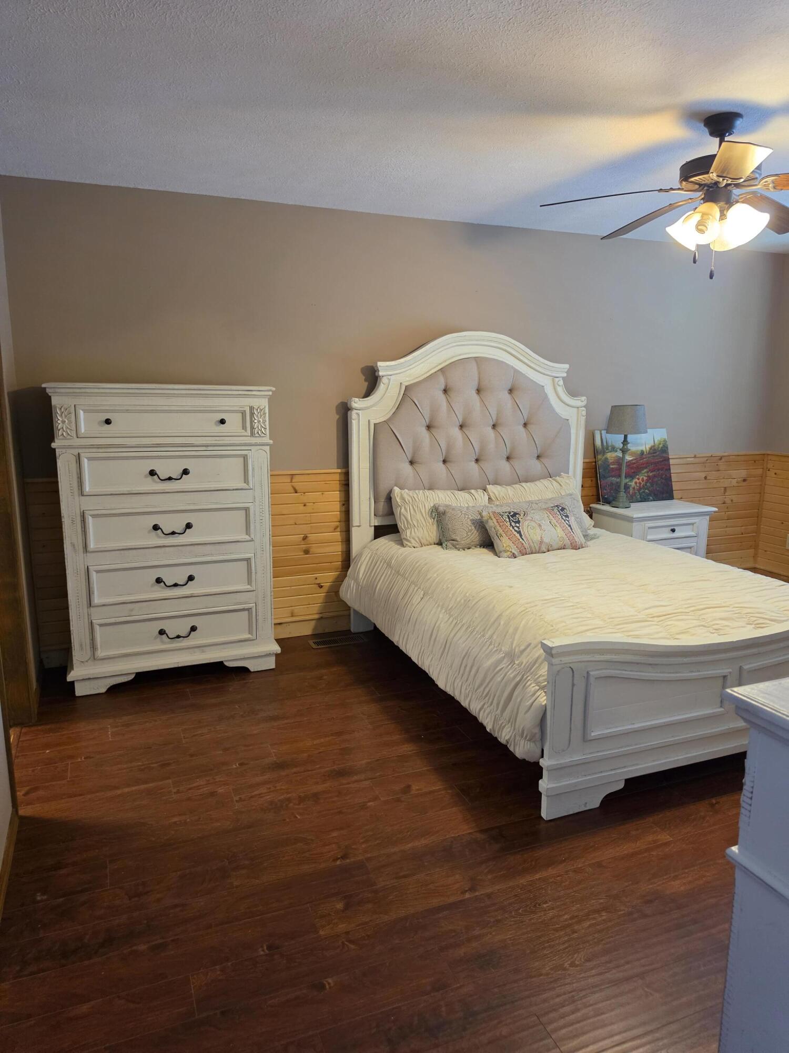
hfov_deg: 58.9
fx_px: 699
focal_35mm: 23
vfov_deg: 73.9
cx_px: 394
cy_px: 526
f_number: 1.4
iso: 500
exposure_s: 1/120
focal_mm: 6.5
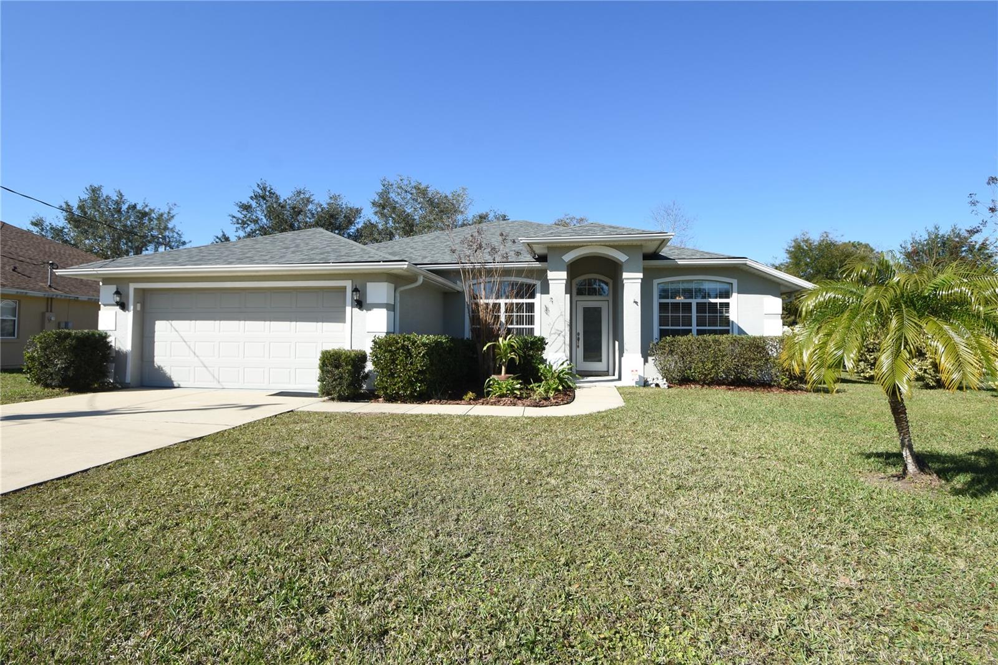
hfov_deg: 92.5
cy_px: 332
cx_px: 499
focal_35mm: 17
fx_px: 478
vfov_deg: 69.6
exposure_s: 1/250
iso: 100
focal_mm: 11.5
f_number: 8
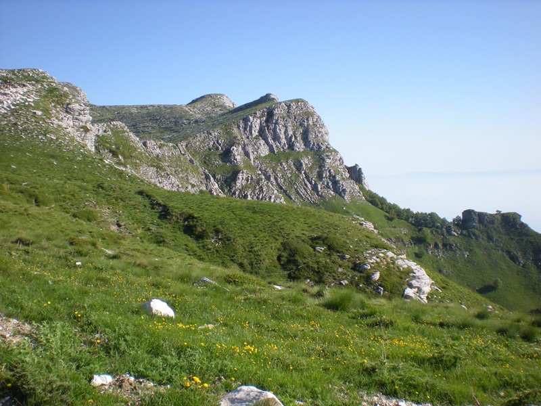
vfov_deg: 37.7
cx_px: 270
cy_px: 203
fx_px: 594
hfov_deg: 49.0
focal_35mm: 38
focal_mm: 6.3
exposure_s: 1/370
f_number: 4.6
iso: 64
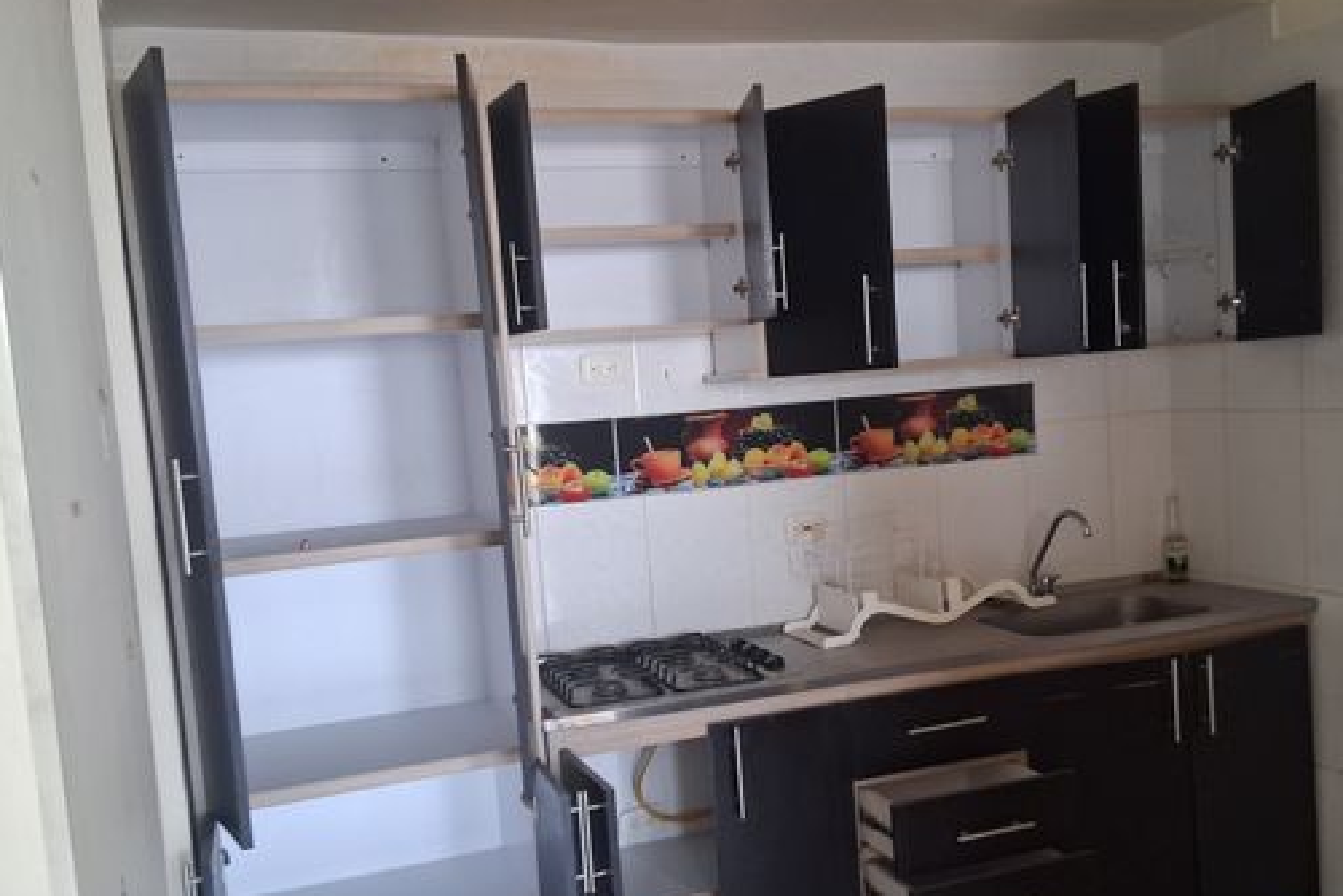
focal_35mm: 36
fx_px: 1343
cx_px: 714
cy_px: 523
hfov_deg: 53.1
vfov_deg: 36.8
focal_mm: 3.98
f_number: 1.8
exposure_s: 1/60
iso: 250
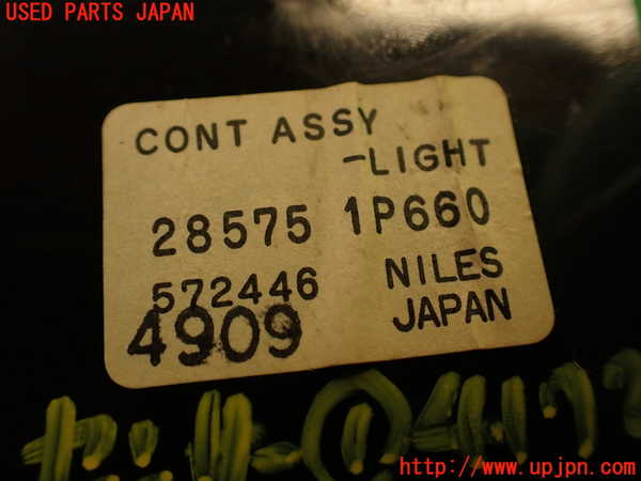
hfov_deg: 56.8
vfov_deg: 44.2
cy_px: 240
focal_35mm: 32
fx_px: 593
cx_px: 320
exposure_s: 1/60
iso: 160
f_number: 2.4
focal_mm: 5.79
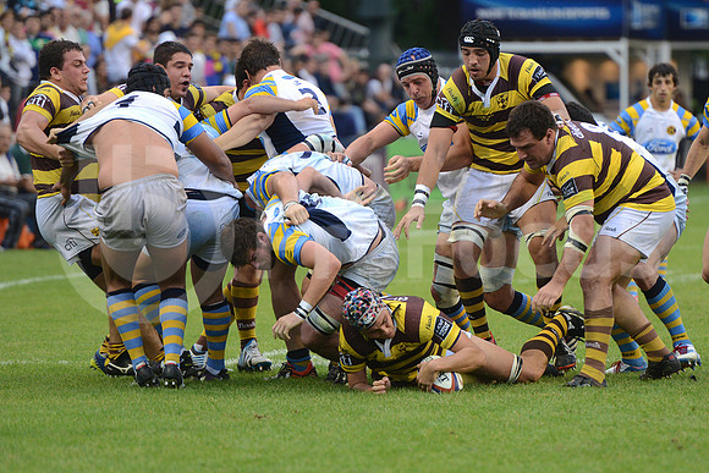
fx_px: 5318
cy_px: 236
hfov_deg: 7.6
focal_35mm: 270
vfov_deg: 5.1
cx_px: 354
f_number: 4
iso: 2000
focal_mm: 270
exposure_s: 1/500
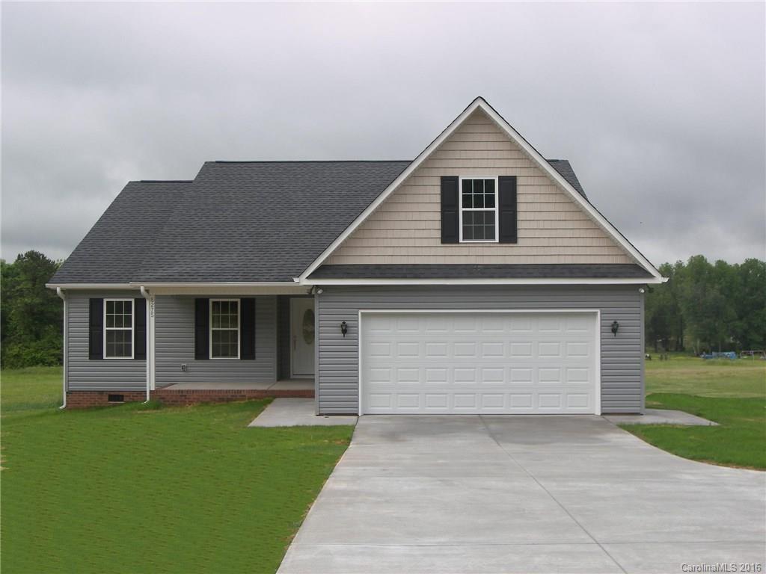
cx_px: 383
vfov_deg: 36.0
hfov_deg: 46.8
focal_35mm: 40
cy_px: 287
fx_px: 885
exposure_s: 1/320
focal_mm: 8.4
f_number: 3.2
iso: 50
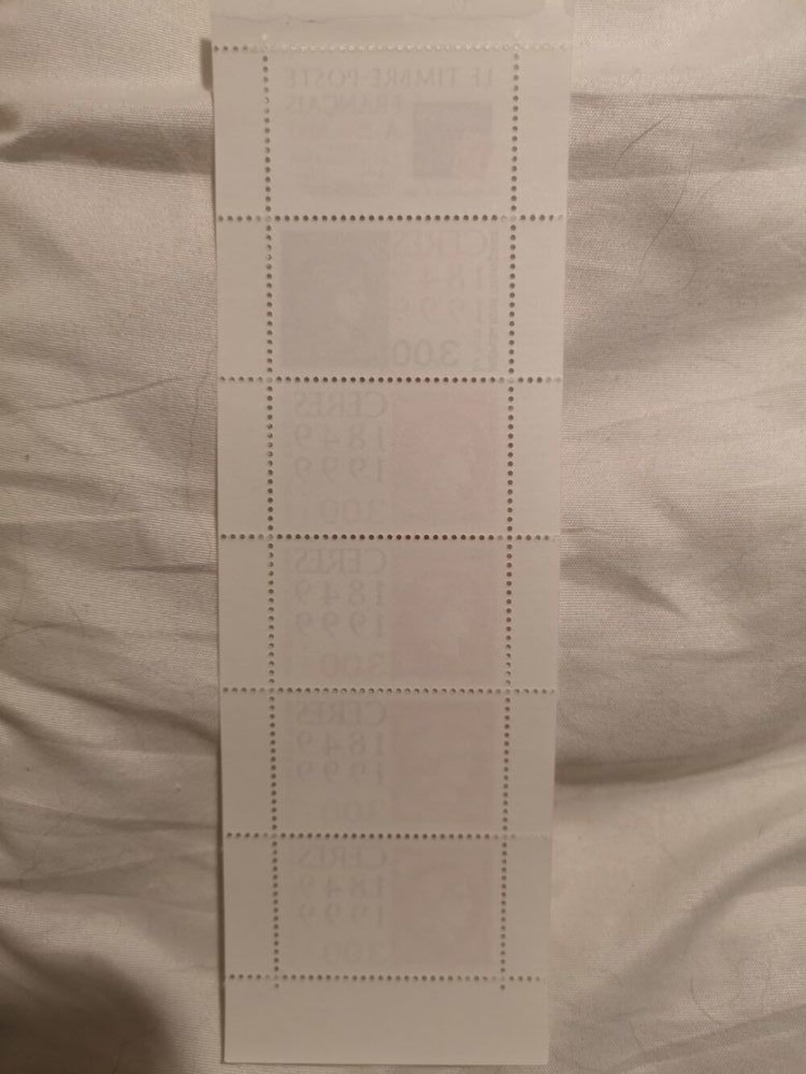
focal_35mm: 27
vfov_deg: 65.3
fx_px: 838
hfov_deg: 51.4
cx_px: 403
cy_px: 537
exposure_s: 1/33.3
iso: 200
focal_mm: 3.95
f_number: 1.8
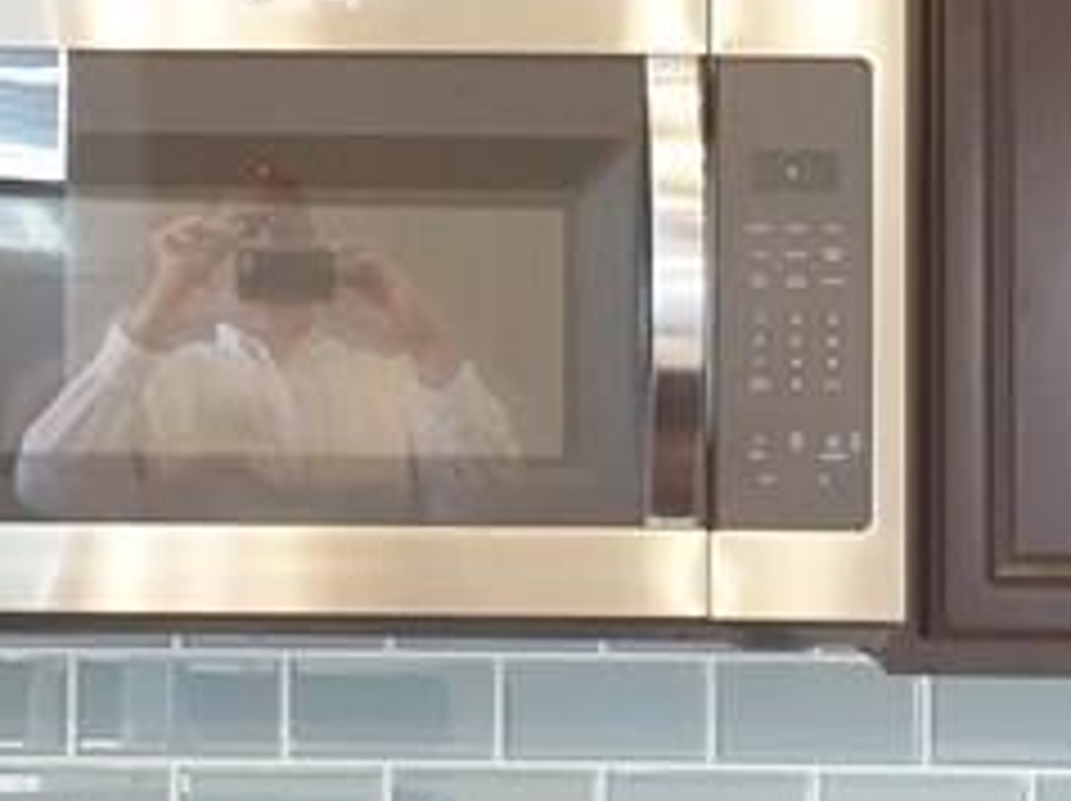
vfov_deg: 11.8
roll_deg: -0.7
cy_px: 72
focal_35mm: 125
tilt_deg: +3.4
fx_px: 3864
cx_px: 238
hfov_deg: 15.7
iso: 100
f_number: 2.2
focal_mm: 4.15
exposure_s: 1/30
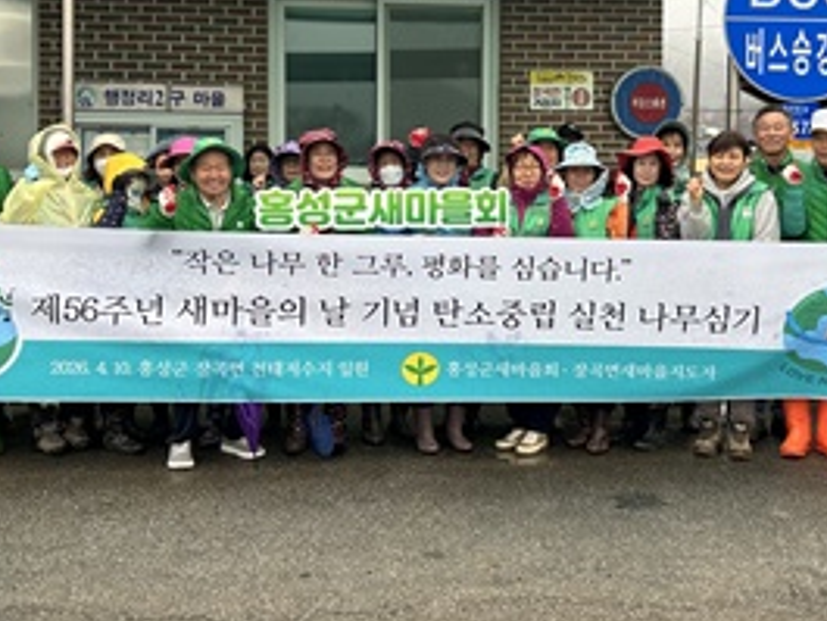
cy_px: 214
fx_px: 1171
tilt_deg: -0.6
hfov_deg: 38.9
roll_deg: -0.4
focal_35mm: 49
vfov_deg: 29.5
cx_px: 443
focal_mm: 5.7
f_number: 1.5
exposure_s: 1/203
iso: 40
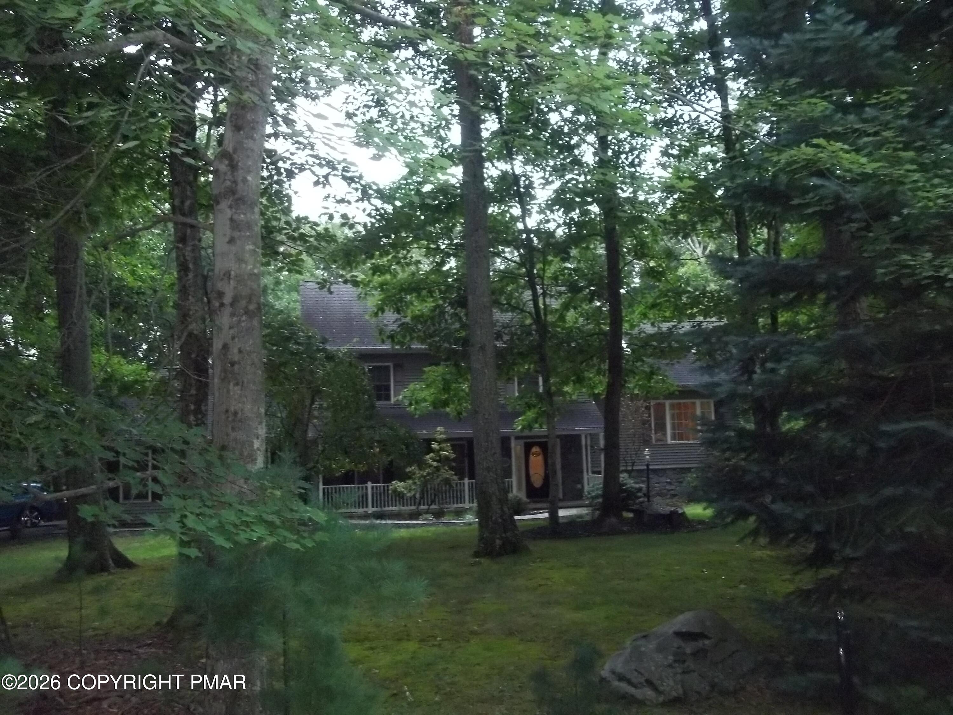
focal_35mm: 32
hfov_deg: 56.8
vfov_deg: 44.2
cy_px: 358
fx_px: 881
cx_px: 476
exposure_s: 1/30
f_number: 2.9
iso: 400
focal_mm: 5.7
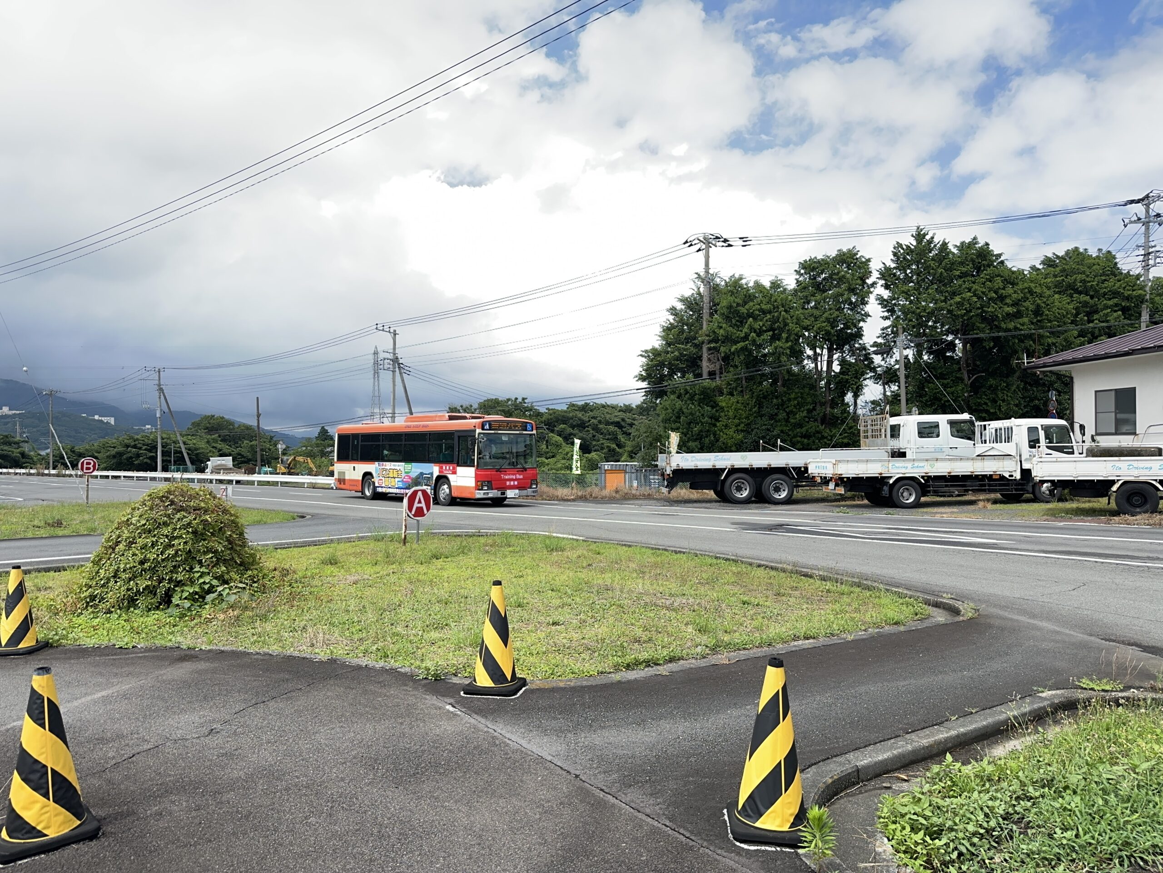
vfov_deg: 56.8
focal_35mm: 24
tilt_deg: +0.5
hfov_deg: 71.6
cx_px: 582
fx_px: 806
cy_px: 436
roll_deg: +0.7
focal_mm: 6.86
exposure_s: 1/1009
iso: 64
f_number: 1.78
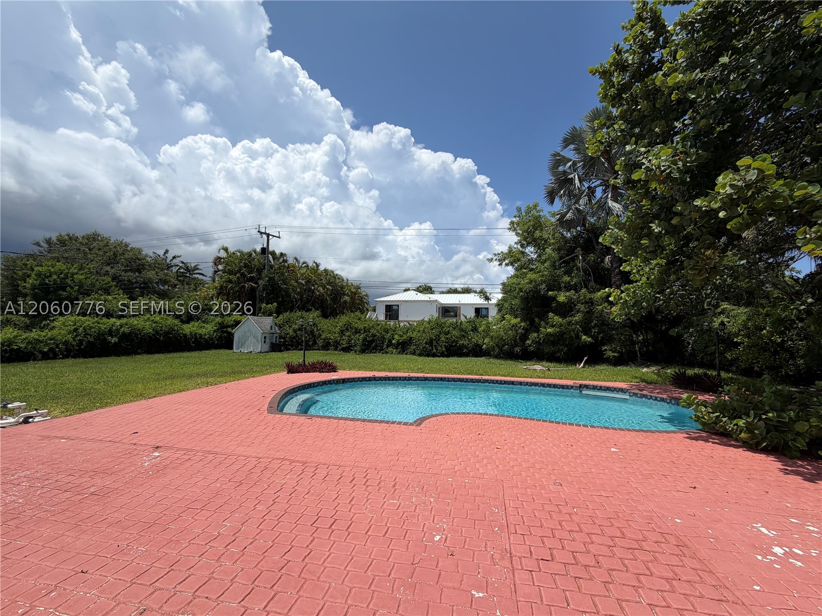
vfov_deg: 85.7
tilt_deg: +3.3
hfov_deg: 102.1
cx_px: 411
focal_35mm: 14
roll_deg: -0.9
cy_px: 308
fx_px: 332
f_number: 2.2
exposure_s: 1/1698
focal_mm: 2.22
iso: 20
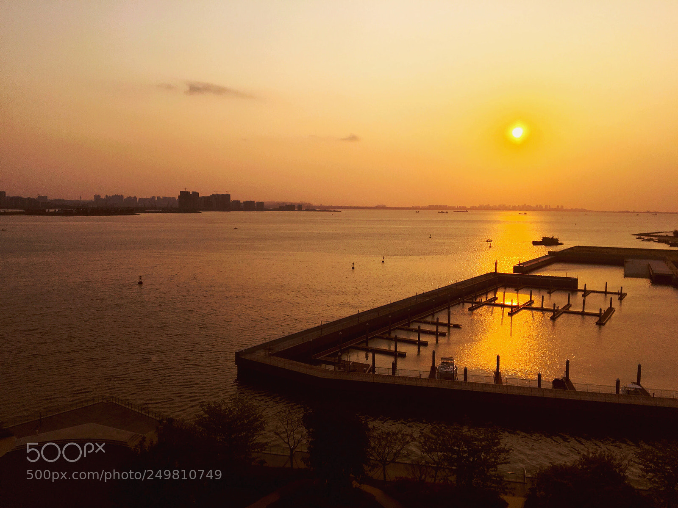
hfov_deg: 61.7
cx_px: 339
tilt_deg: -3.0
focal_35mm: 29
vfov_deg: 48.2
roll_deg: -0.4
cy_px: 254
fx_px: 568
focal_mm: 4.15
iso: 25
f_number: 2.2
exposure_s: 1/3205
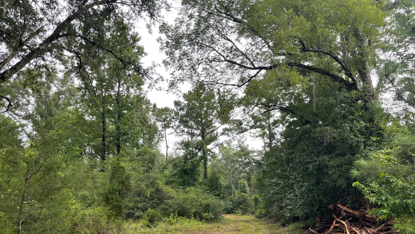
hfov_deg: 66.1
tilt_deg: +5.8
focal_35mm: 29
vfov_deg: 39.7
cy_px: 156
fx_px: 319
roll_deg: +1.8
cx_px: 204
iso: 32
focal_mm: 4.2
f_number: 1.6
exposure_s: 1/153
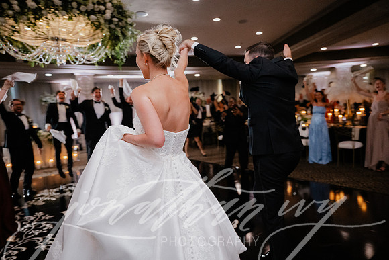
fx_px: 259
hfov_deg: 73.7
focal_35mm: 24
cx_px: 194
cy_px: 130
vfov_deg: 53.2
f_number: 2.8
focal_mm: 24
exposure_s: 1/160
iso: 2500
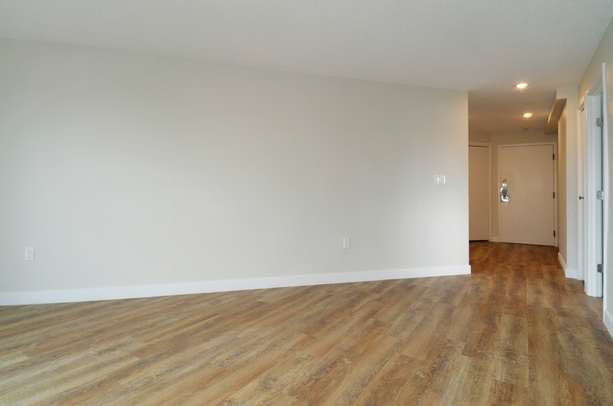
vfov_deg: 67.1
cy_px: 203
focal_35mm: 18
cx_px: 306
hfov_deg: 90.1
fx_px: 306
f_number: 6.3
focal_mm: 12
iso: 500
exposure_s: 1/60
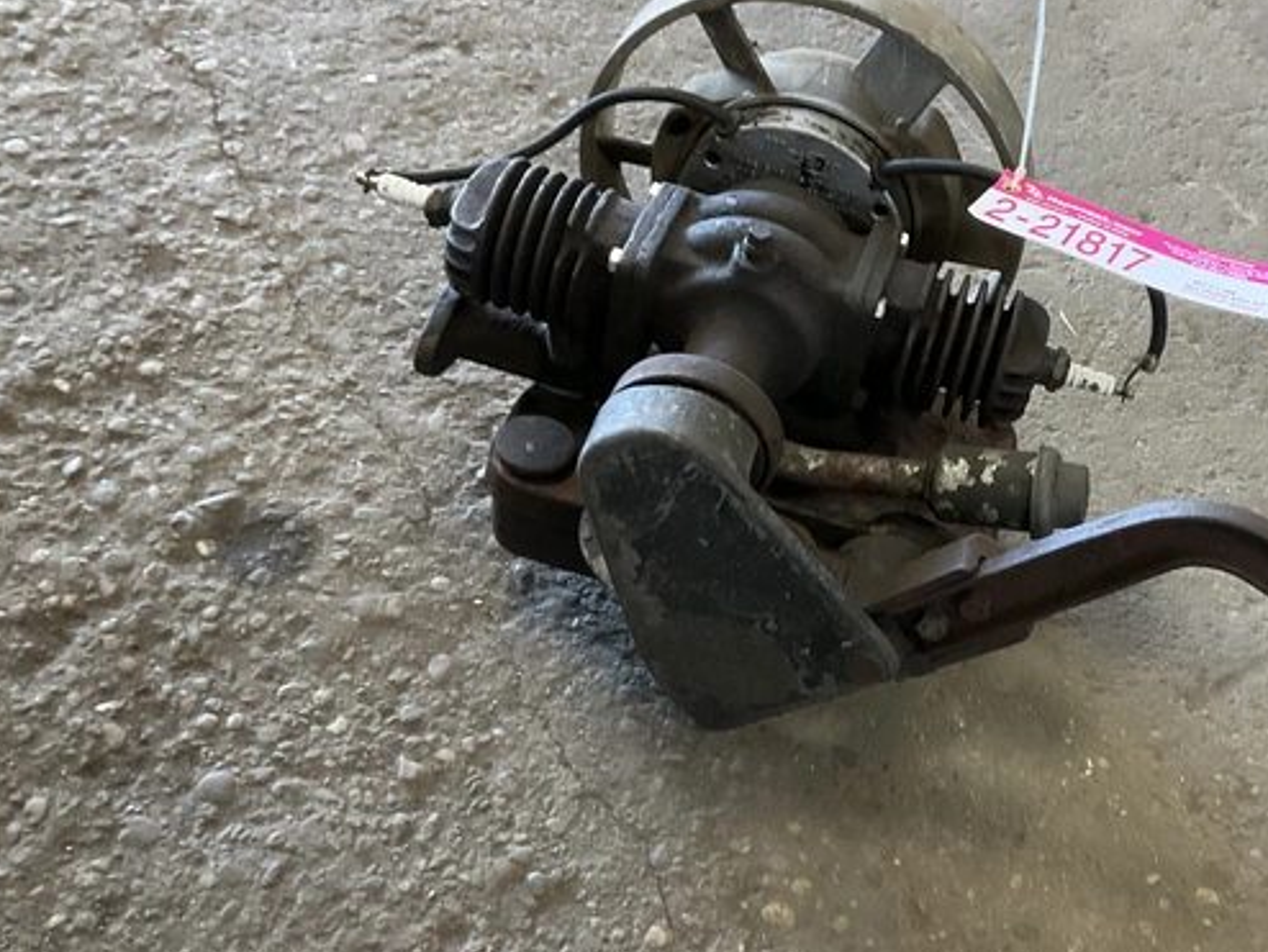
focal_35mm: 44
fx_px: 1613
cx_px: 939
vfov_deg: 32.9
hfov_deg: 41.7
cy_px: 461
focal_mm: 3
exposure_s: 1/60
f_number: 1.8
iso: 200
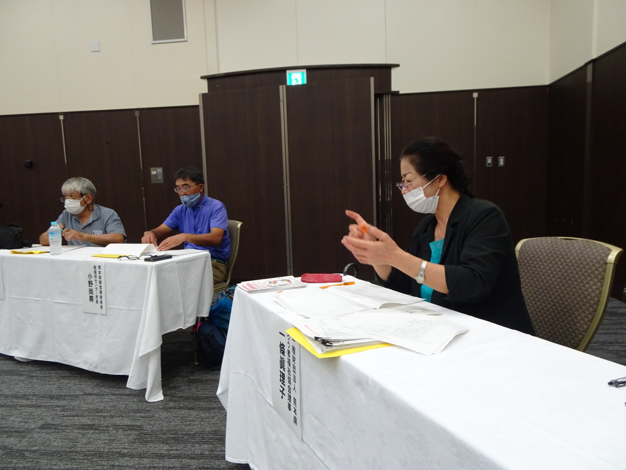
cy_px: 235
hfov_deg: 71.6
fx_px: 434
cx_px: 313
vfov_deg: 56.8
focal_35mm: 24
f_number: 3.5
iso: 250
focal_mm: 4.1
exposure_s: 1/30
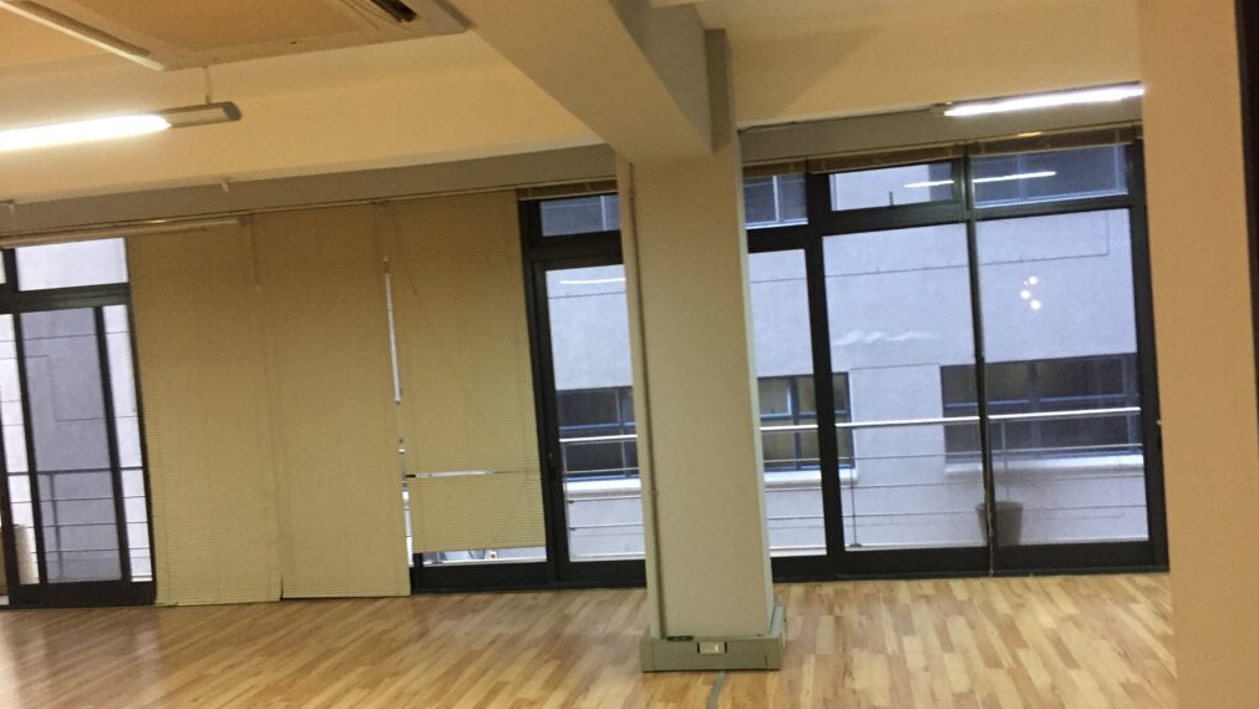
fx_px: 1068
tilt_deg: -4.8
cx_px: 635
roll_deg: +3.4
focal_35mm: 32
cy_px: 385
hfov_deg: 61.0
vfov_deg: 36.7
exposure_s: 1/33
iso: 250
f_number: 2.2
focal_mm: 4.15
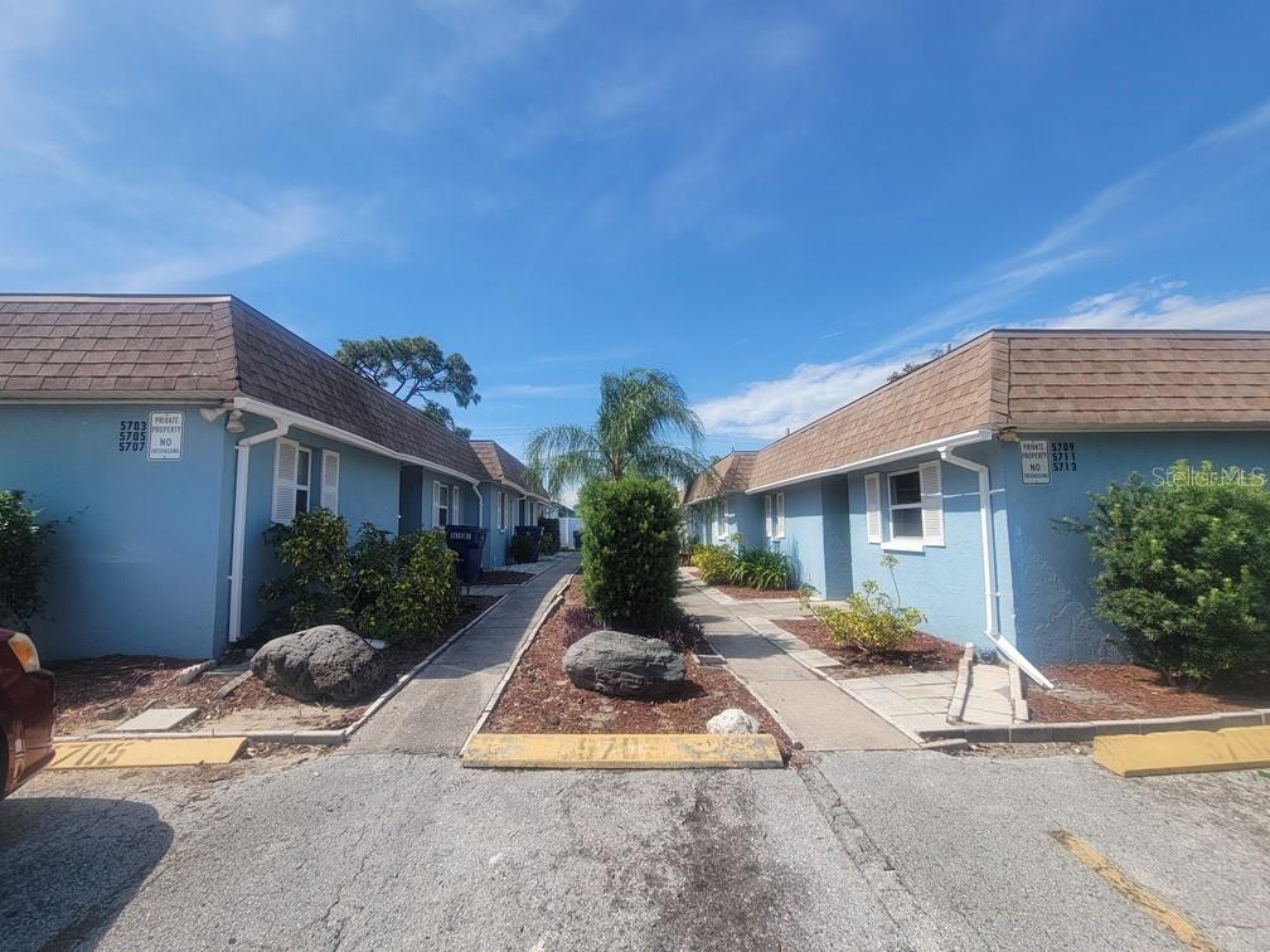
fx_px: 477
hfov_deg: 106.2
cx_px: 635
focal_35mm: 13
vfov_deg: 89.9
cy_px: 476
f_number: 2.2
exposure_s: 1/1770
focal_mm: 2.2
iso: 50
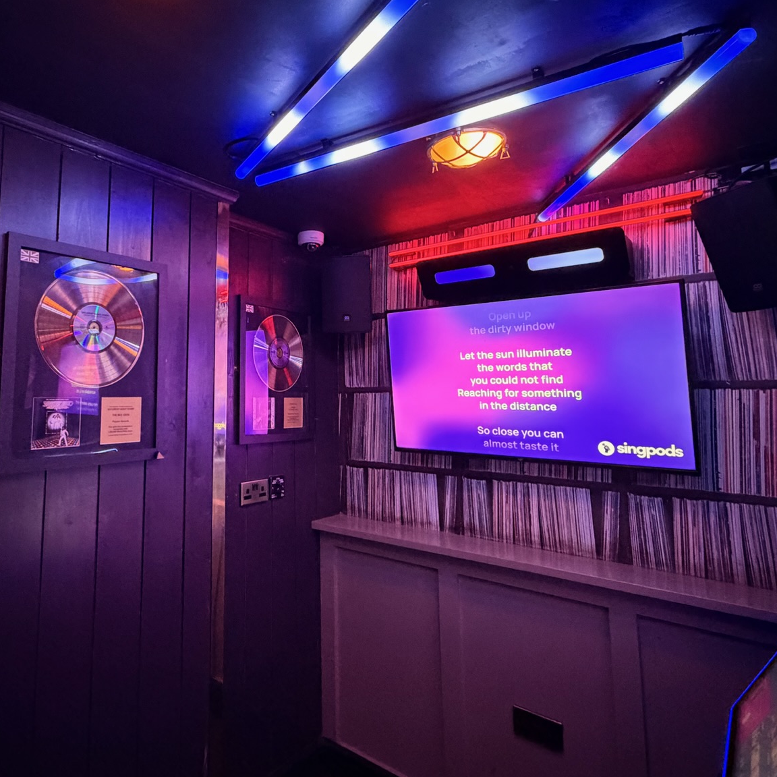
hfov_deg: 68.2
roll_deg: -0.1
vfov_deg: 69.3
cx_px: 277
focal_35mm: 22
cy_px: 333
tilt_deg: +6.9
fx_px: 559
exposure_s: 1/33
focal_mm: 2.22
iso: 1000
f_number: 2.2
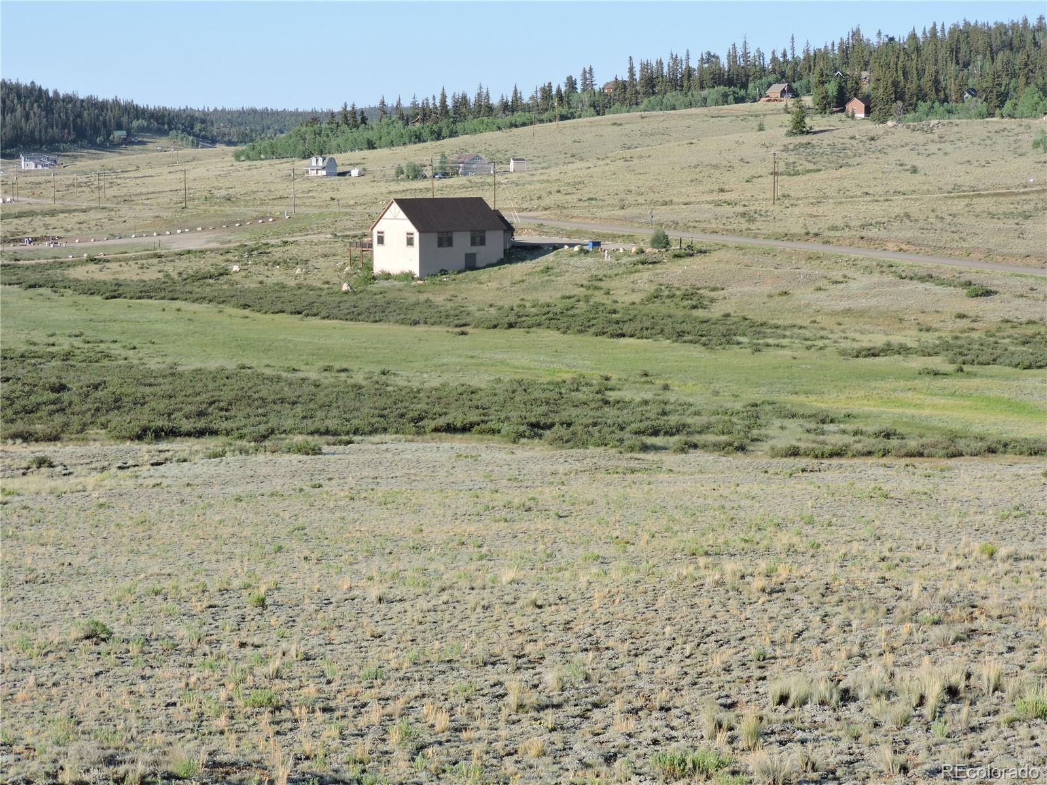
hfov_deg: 27.8
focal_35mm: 70
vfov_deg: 21.0
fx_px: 2117
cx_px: 524
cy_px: 392
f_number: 3.9
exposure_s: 1/400
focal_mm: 12.5
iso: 100
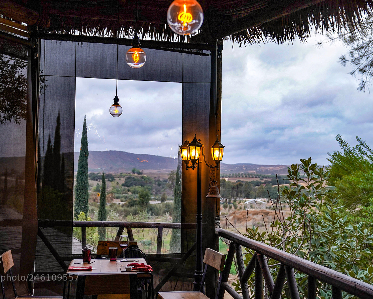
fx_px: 453
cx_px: 157
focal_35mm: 41
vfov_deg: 36.5
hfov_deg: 44.6
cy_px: 149
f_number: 4
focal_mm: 36
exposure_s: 1/60
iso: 320
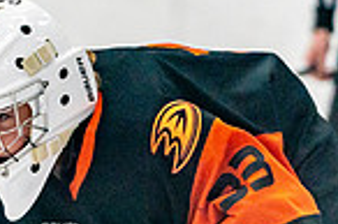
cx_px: 46
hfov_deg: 2.6
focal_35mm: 795
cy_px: 361
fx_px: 7456
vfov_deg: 1.7
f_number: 2.8
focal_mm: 200
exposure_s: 1/1250
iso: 3200
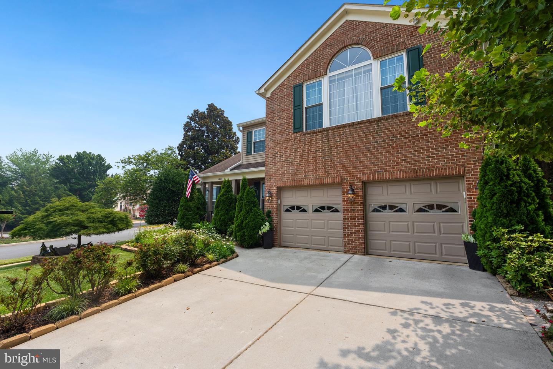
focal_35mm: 16
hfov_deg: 96.7
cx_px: 276
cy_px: 184
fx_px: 246
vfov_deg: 73.7
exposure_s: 1/60
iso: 100
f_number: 8
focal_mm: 16
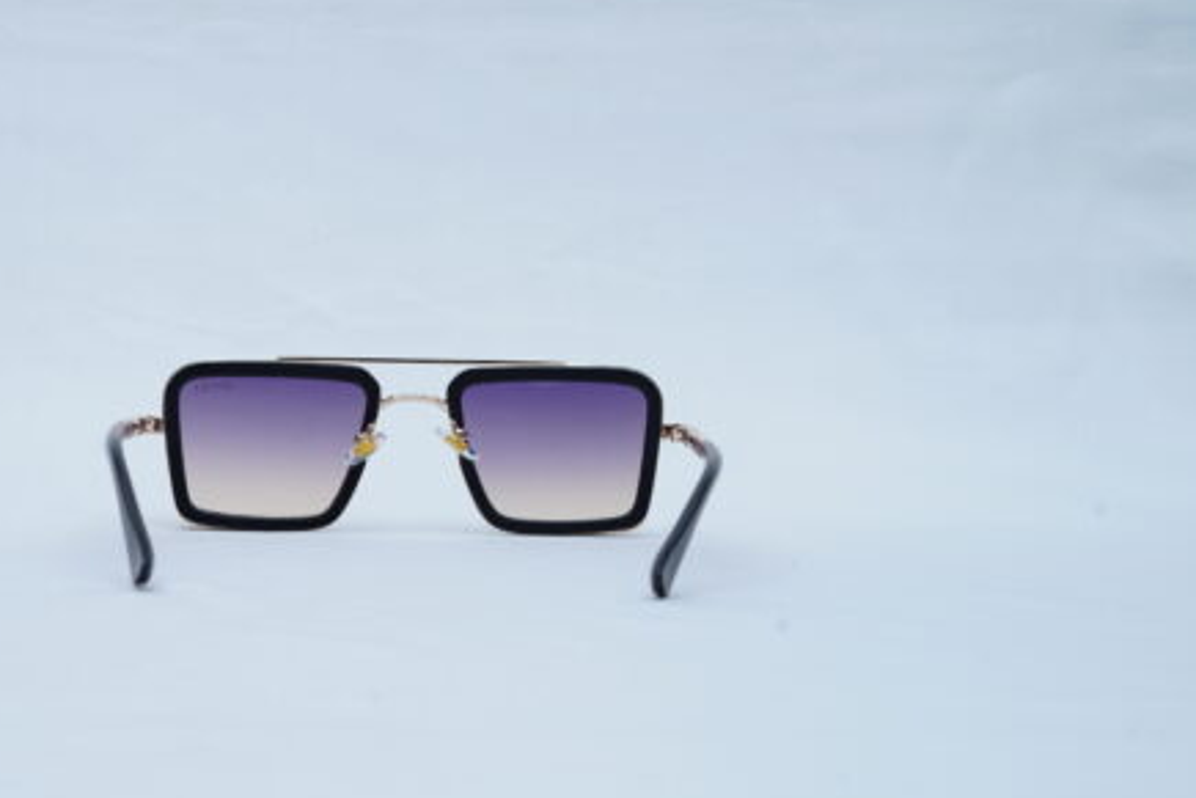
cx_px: 429
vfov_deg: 19.7
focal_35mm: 69
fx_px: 2292
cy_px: 421
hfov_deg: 29.1
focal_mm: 50
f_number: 9
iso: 125
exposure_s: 1/160
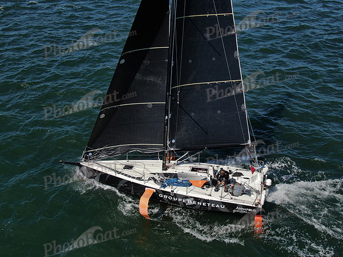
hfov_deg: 46.8
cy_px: 128
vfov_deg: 36.0
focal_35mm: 40
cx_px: 172
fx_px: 396
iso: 100
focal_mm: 6.92
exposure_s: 1/1600
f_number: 3.5
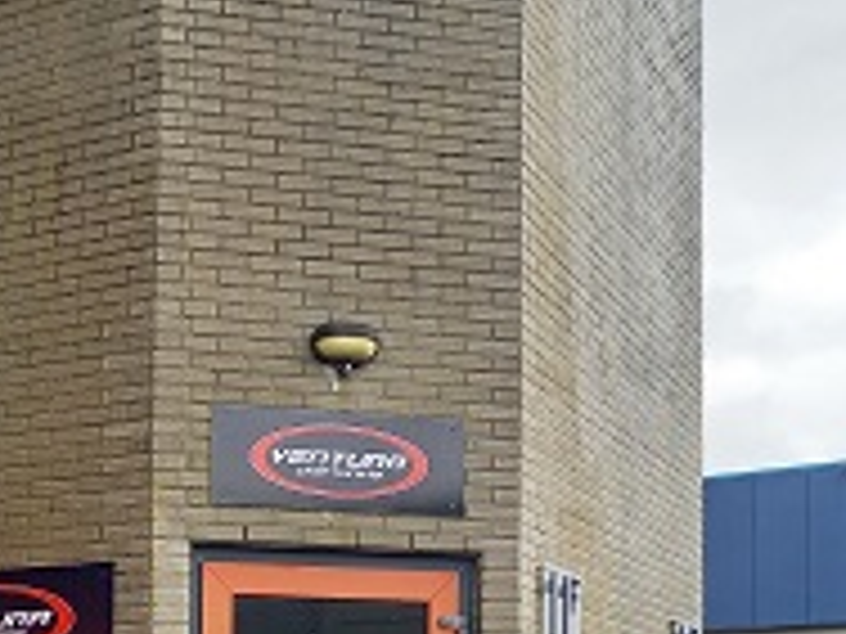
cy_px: 708
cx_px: 83
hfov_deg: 27.2
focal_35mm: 69
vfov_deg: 20.3
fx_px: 1686
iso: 50
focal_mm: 4.65
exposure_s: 1/118
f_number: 1.8
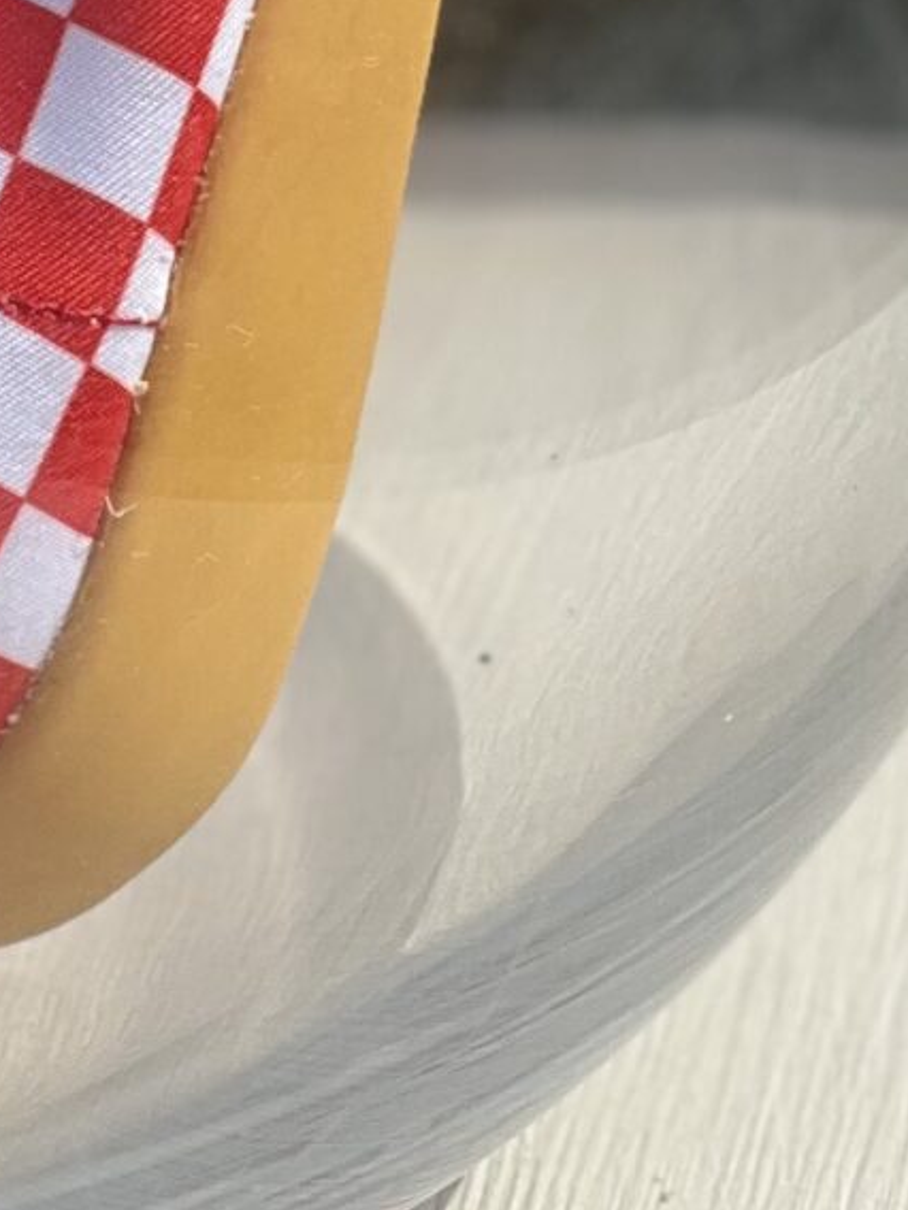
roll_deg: +7.0
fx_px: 12136
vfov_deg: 5.7
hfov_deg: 4.2
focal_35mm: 347
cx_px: -882
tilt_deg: -23.2
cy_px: -458
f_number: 2.8
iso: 32
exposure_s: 1/589
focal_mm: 9
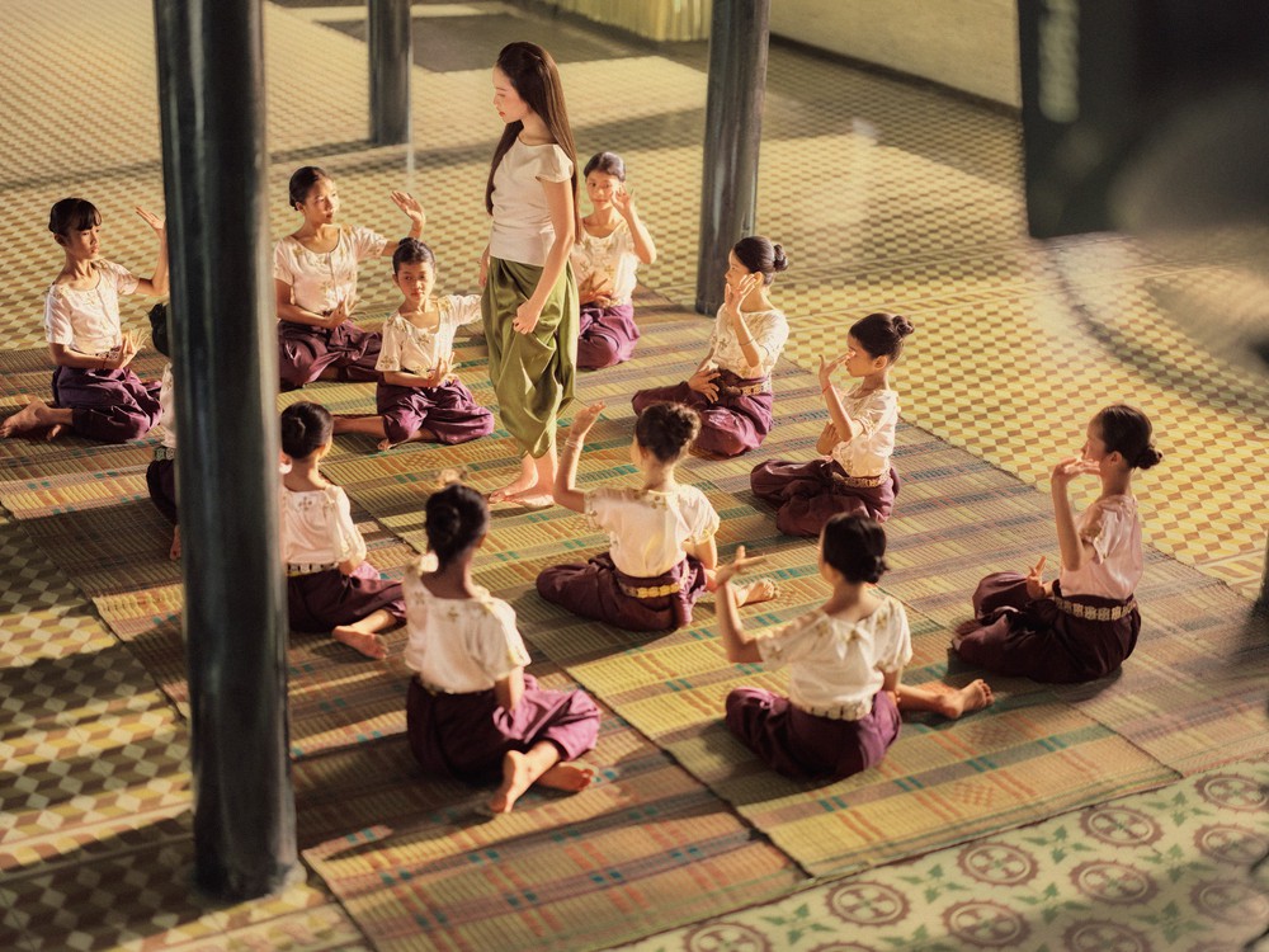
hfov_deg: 30.7
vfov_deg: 23.3
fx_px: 2310
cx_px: 634
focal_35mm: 63
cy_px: 476
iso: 2000
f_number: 1.7
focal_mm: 80
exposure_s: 1/200
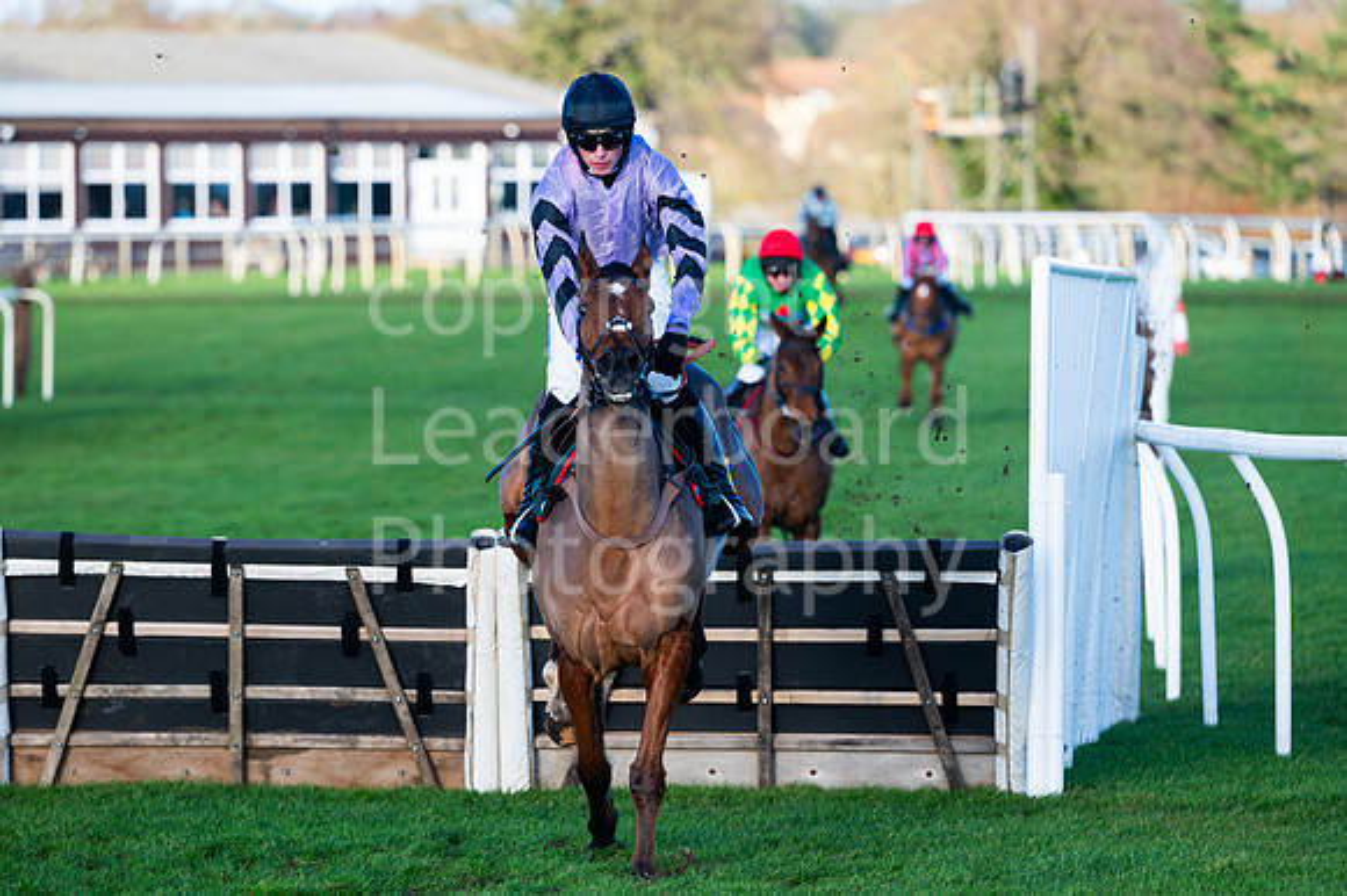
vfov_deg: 6.3
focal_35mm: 218
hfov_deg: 9.5
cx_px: 639
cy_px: 450
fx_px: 8136
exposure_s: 1/1250
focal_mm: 185
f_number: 3.5
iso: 320
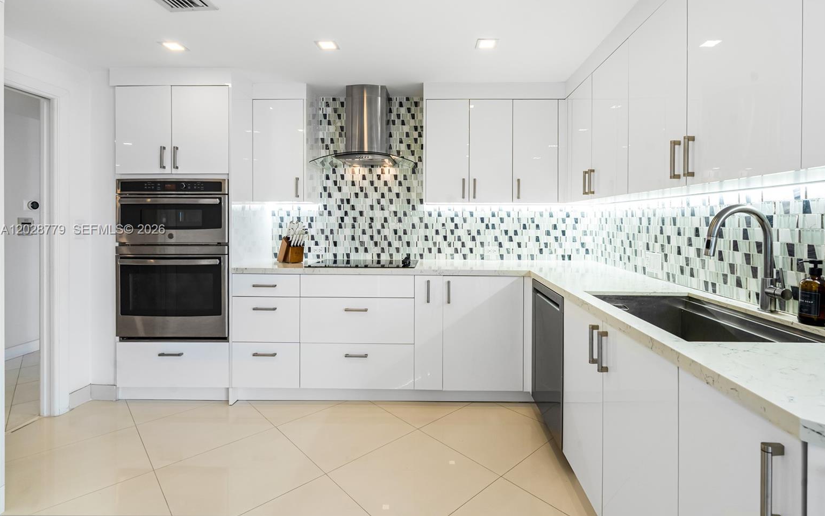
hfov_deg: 94.3
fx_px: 382
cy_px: 230
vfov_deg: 67.8
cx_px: 428
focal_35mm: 17
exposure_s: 1/25
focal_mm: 16
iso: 100
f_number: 8
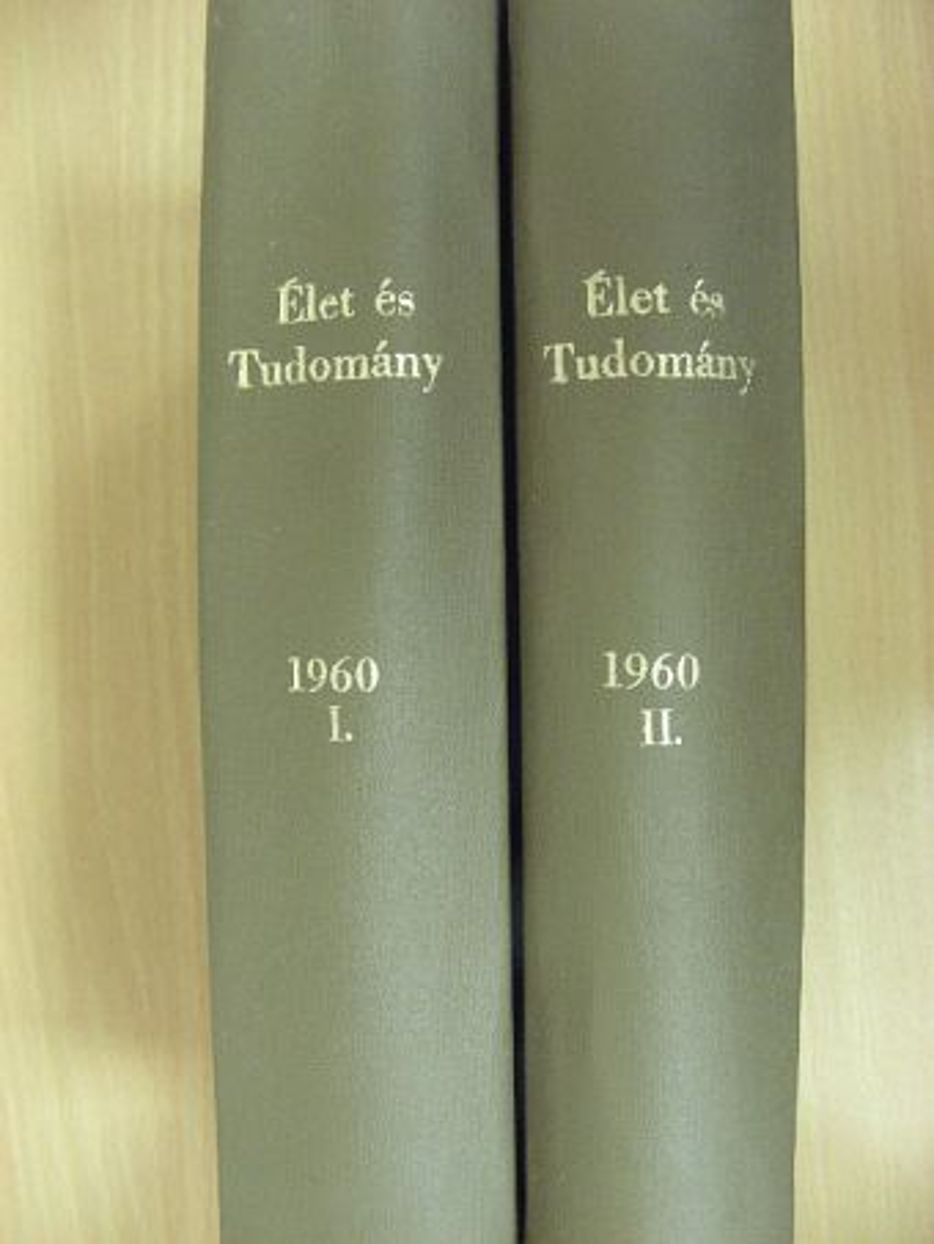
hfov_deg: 37.7
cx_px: 467
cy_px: 622
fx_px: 1366
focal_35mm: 38
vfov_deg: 49.0
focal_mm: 6.3
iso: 312
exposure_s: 1/8
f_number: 3.5
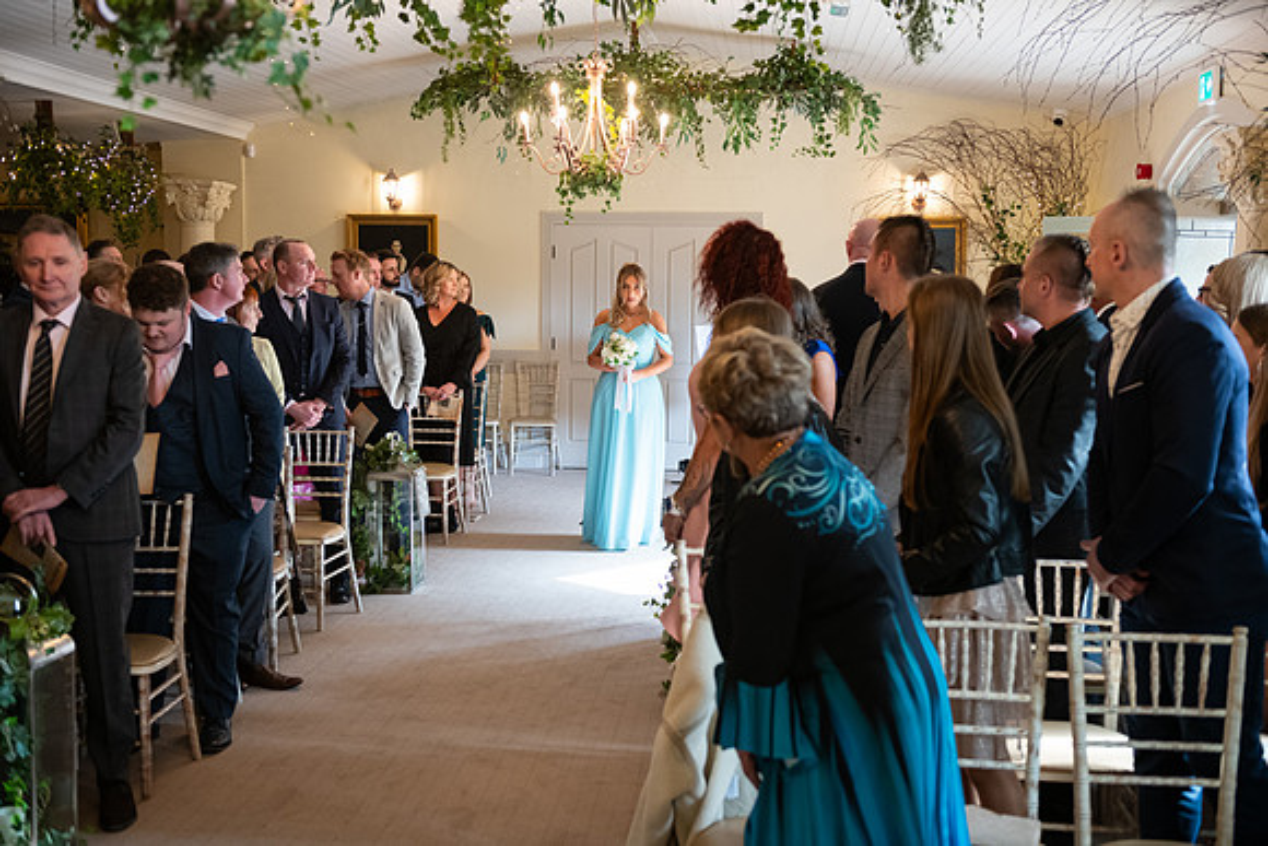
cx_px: 634
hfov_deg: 48.4
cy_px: 423
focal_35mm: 40
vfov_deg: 33.4
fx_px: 1409
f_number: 3.5
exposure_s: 1/160
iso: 1250
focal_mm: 40
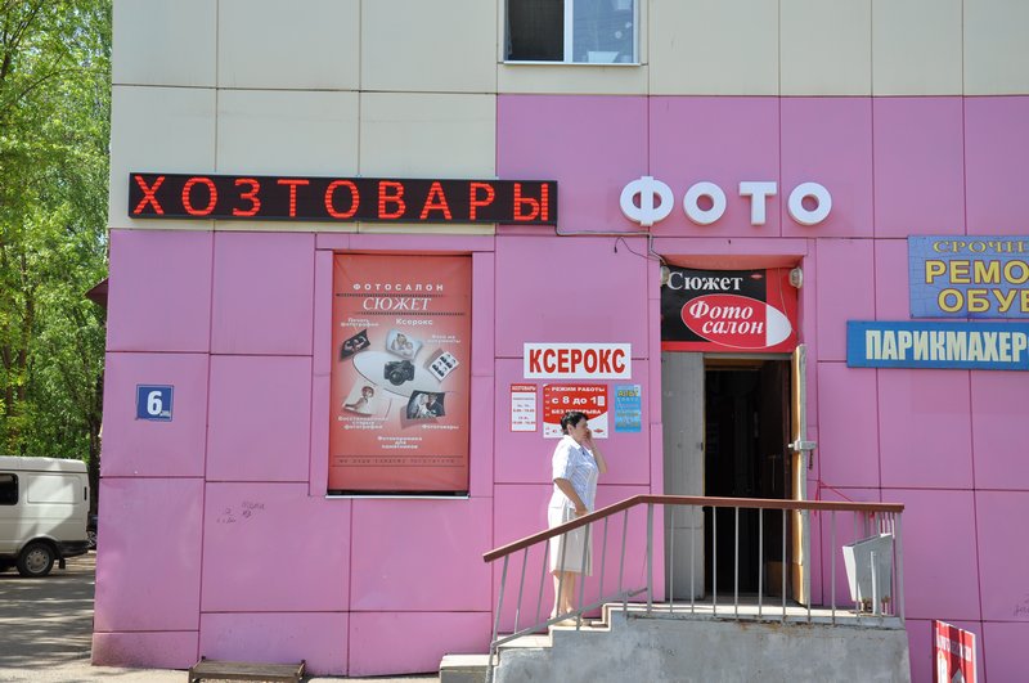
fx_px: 1498
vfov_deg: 25.7
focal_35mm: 52
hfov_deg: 37.9
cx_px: 514
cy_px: 342
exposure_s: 1/250
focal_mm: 35
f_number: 7.1
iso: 200
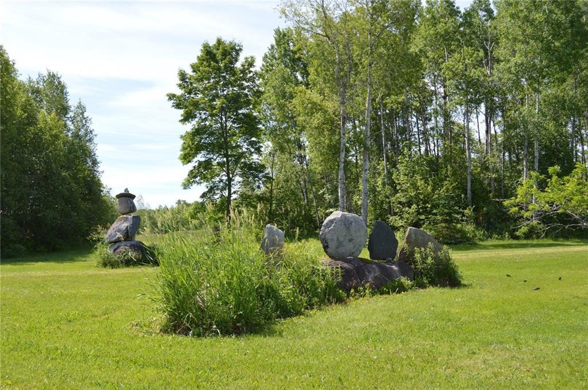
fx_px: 636
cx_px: 294
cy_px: 195
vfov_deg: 34.1
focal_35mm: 39
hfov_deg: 49.6
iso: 100
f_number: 7.1
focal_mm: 26
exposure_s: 1/200
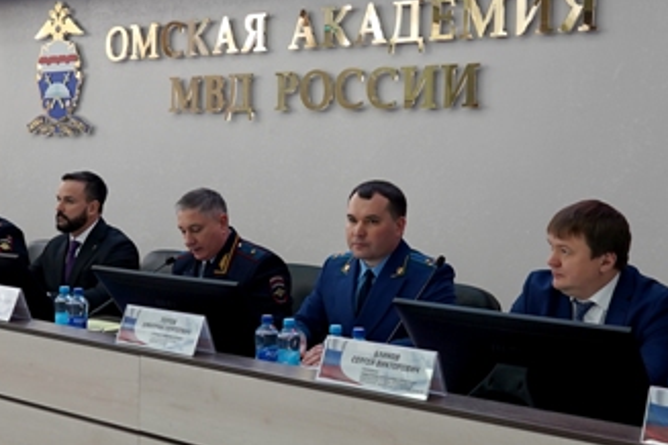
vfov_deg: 28.3
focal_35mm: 47
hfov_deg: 41.7
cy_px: 119
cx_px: 407
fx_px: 872
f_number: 4
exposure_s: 1/60
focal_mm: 24
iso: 320
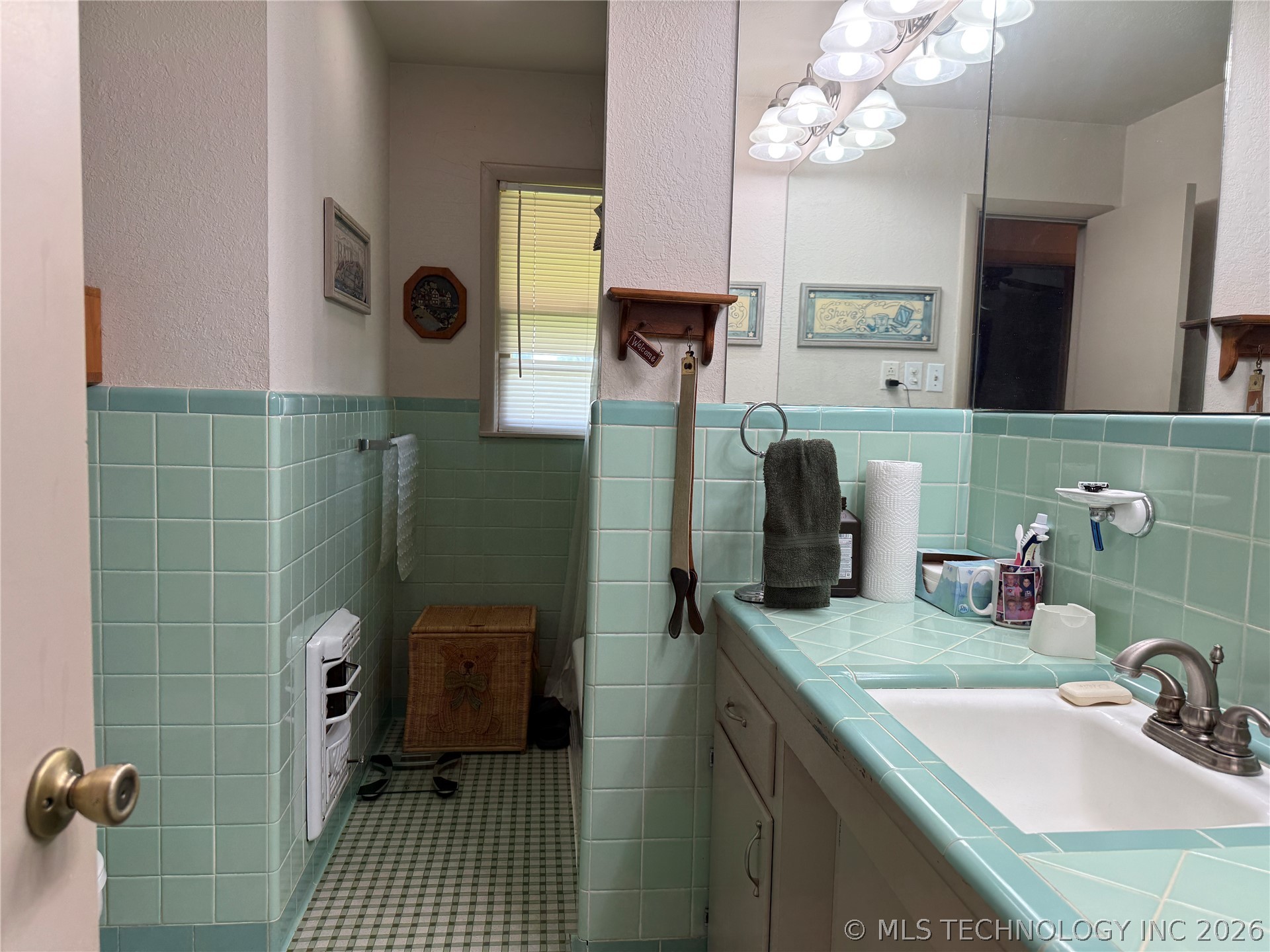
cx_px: 635
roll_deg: -2.0
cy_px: 476
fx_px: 881
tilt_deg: -4.5
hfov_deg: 71.6
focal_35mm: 24
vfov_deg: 56.8
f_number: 1.78
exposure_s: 1/120
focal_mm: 6.76
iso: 80
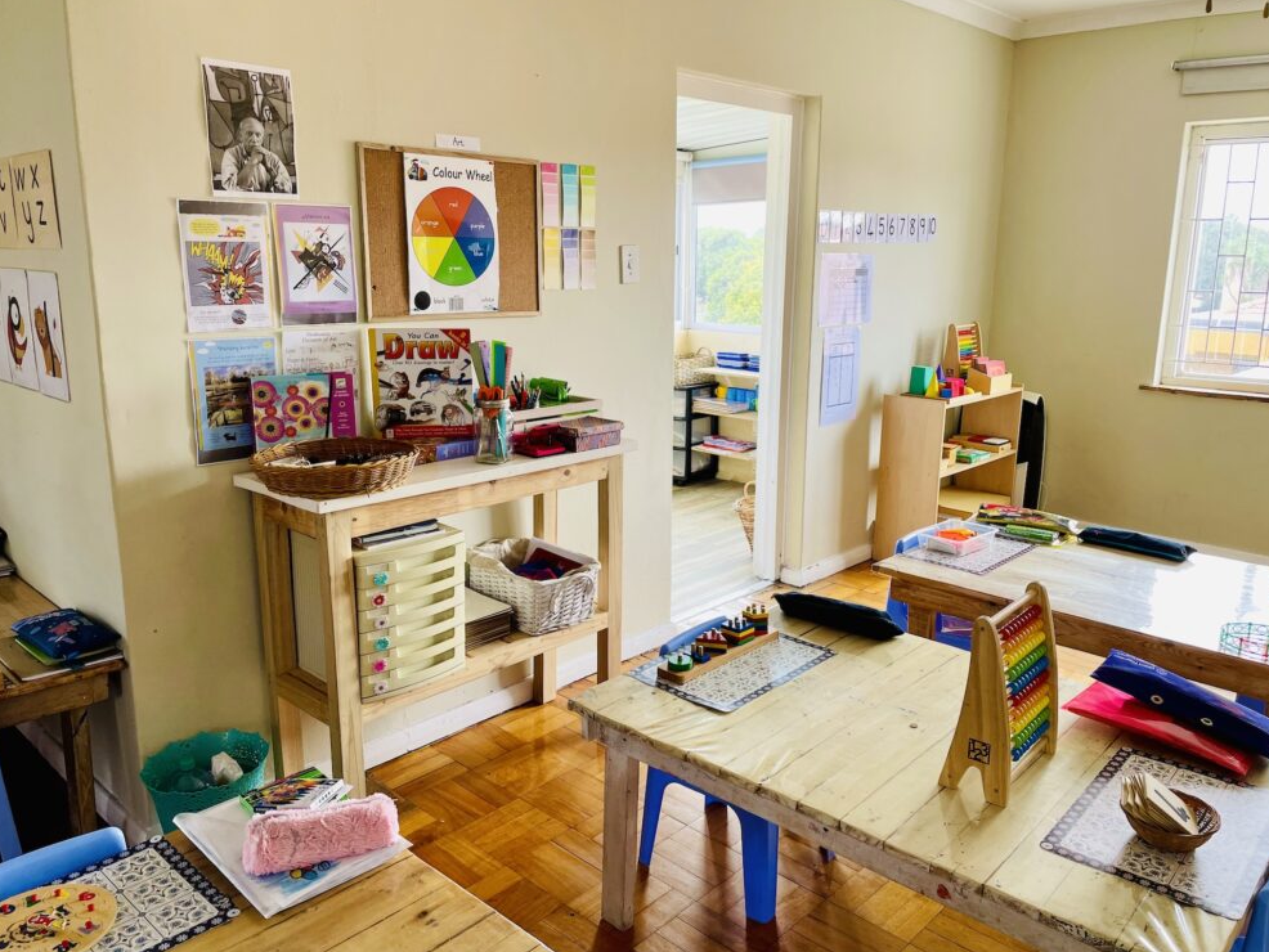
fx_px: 990
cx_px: 650
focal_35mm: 27
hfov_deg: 65.3
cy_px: 461
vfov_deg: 51.4
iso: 64
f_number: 1.6
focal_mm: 4.2
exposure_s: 1/121
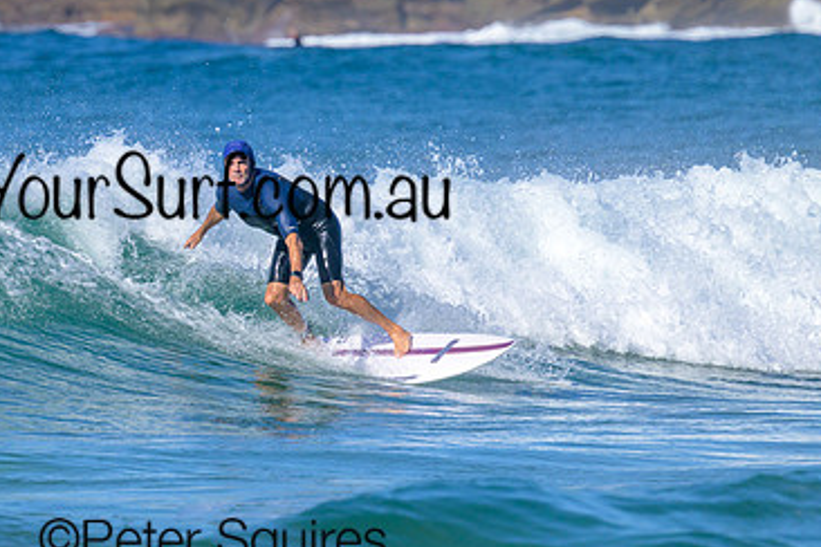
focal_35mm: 950
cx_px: 213
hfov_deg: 2.2
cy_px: 167
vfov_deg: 1.4
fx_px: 21664
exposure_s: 1/2000
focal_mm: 600
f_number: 11
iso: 360
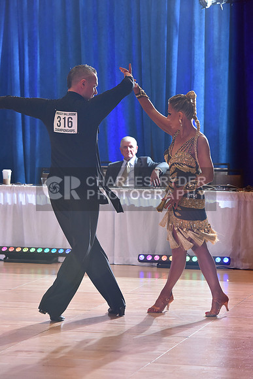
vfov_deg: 15.2
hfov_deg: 10.2
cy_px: 190
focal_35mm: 135
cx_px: 126
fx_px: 1422
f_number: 5
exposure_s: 1/320
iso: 2000
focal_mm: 135
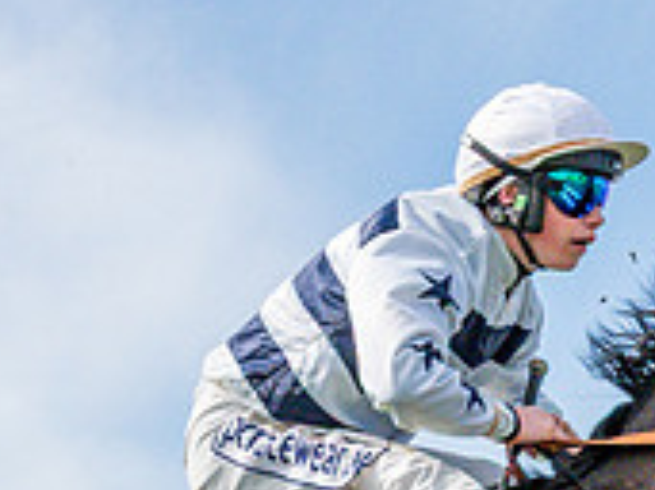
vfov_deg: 8.3
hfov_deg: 11.3
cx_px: 858
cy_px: 935
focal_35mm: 170
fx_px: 3214
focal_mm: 24
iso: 800
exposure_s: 1/2000
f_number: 8
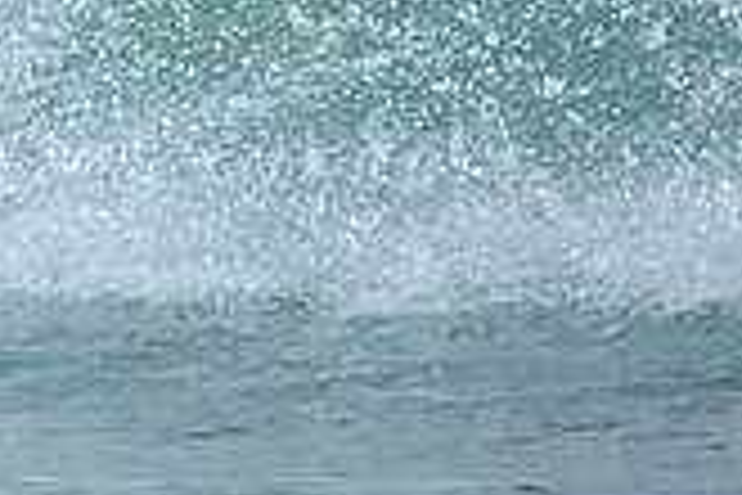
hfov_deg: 0.7
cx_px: -364
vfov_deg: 0.5
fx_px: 57913
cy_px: -290
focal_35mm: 2810
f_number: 11
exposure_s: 1/1250
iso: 4000
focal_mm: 800
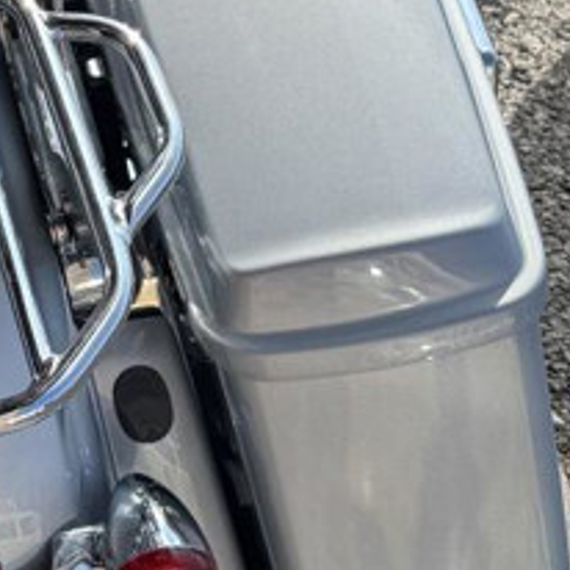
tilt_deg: -38.5
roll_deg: -3.5
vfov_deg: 15.2
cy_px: -123
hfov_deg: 14.7
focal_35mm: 110
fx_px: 2049
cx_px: -299
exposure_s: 1/2415
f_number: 1.78
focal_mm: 6.76
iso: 80
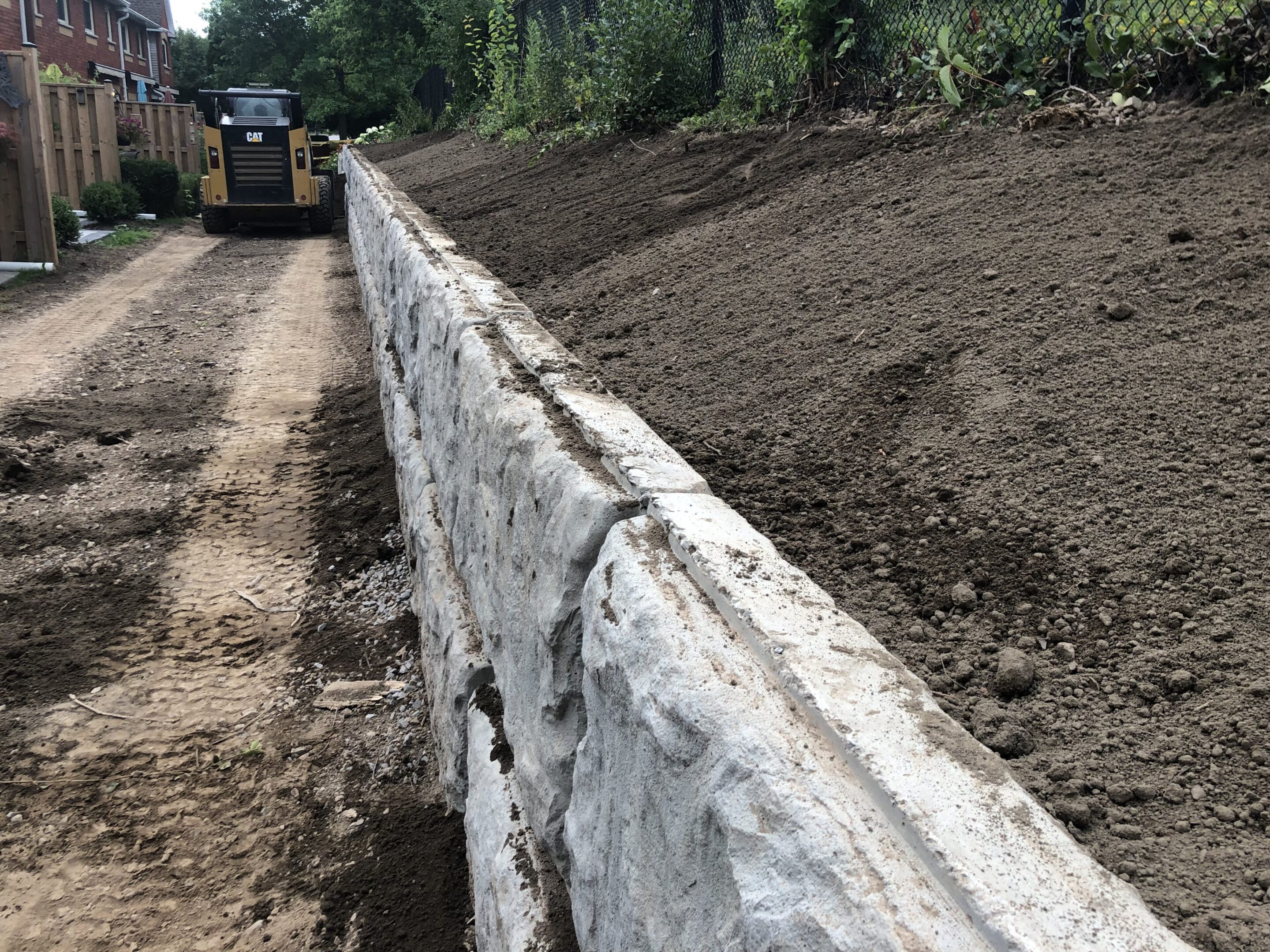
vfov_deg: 49.7
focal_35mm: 28
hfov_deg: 63.4
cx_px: 635
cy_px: 476
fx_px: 1027
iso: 25
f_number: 1.8
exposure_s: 1/120
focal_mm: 4
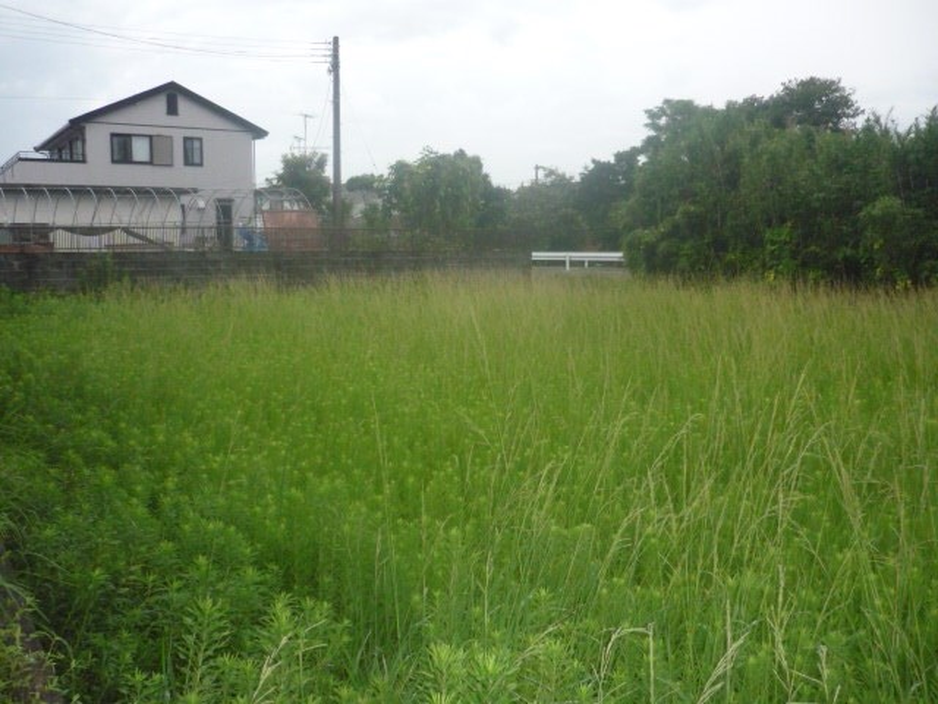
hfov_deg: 55.4
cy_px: 352
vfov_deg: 42.9
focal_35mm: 33
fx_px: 894
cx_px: 469
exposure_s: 1/800
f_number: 2.8
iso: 400
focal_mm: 5.5
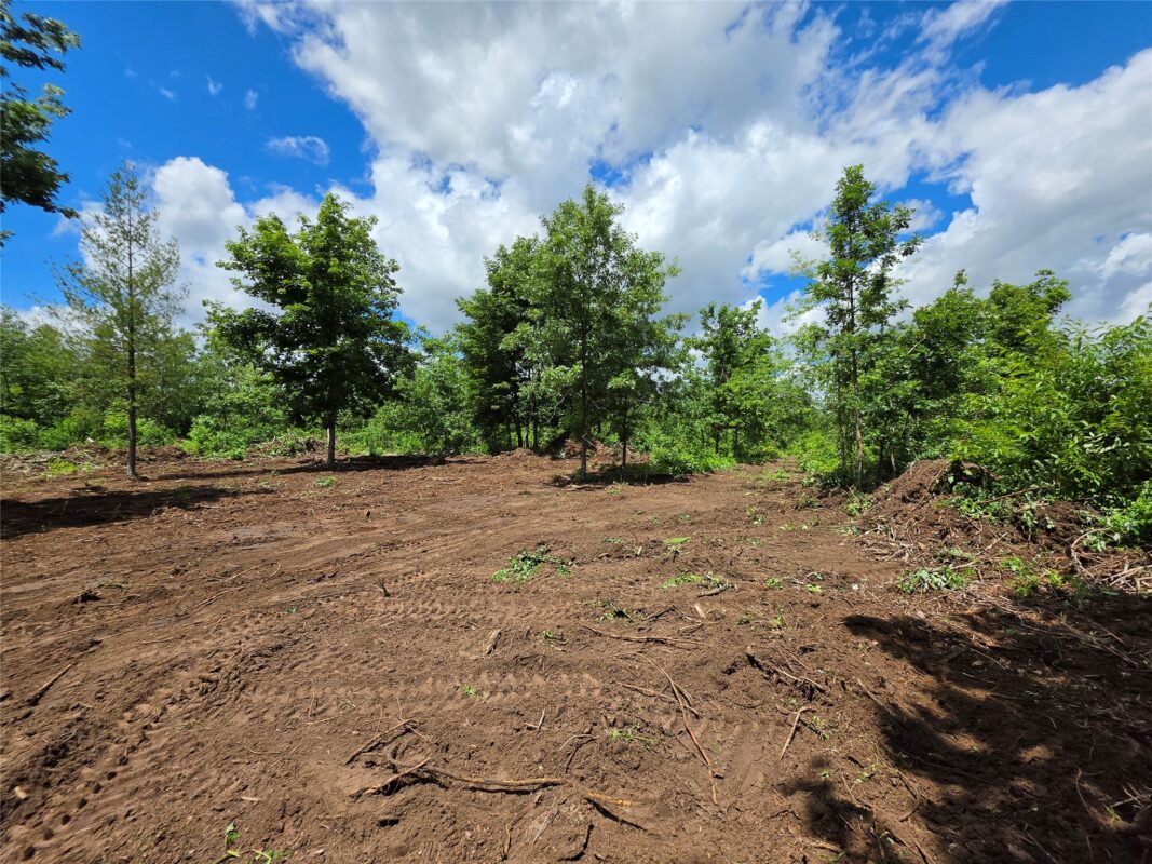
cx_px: 576
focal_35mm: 13
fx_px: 433
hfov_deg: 106.2
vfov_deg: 89.9
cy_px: 432
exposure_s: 1/2737
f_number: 1.9
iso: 32
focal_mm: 2.2
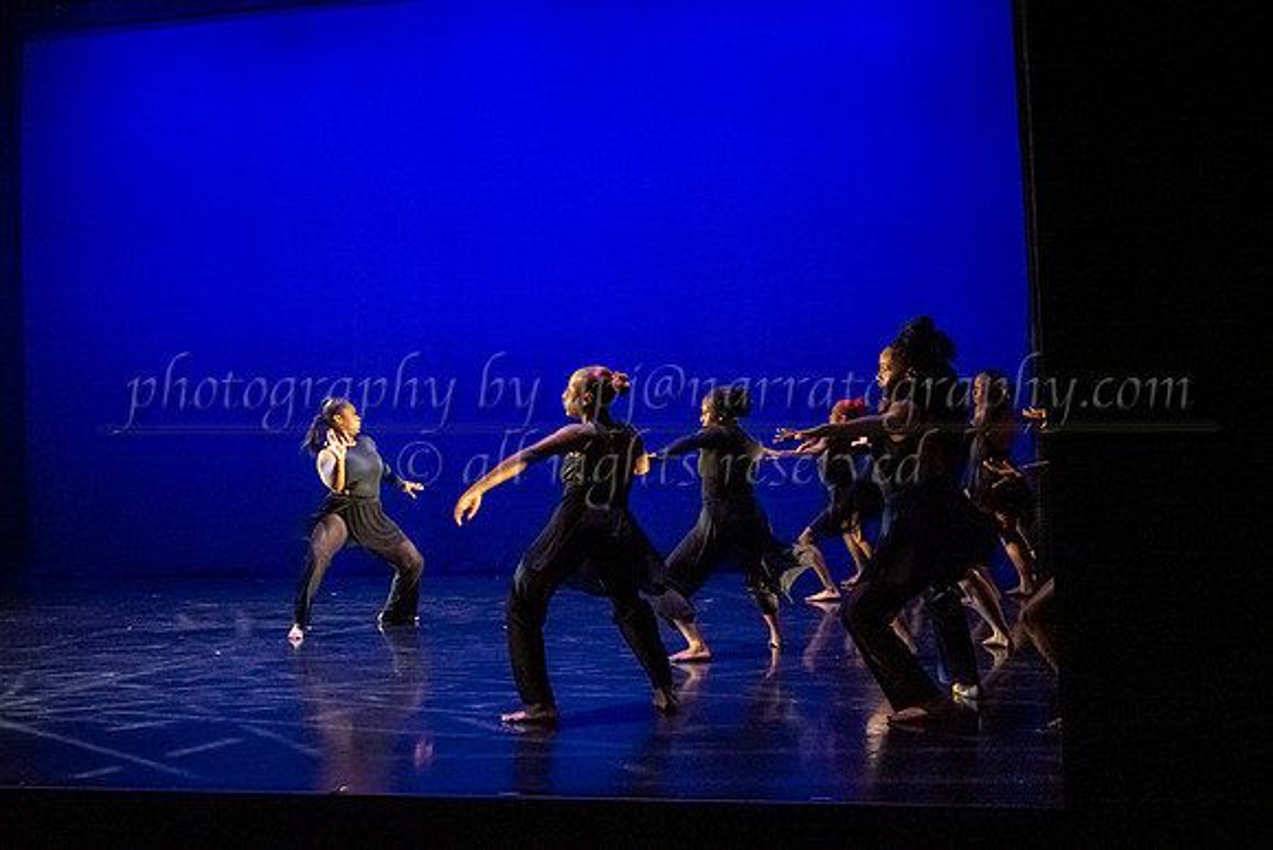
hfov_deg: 40.3
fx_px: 1731
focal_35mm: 49
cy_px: 421
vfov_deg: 27.6
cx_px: 556
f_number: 2.8
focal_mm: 41
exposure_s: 1/250
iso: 6400
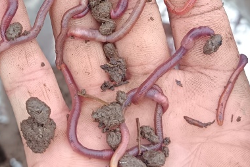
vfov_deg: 18.4
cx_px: 119
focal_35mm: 70
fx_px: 486
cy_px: -39
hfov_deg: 28.8
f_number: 1.75
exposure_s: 1/100
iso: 542
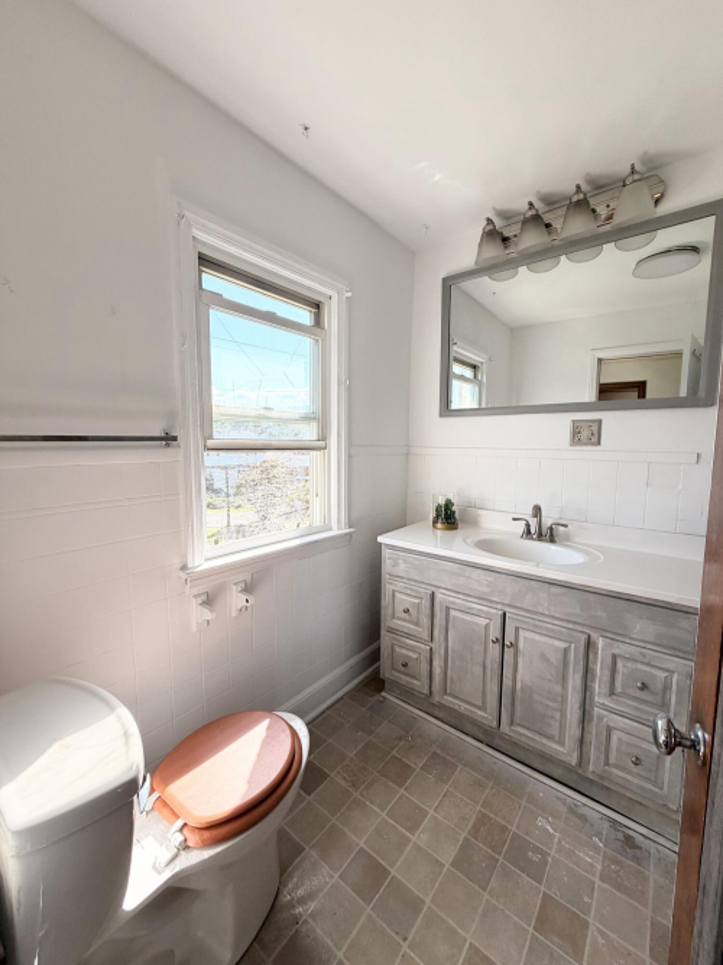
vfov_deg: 102.1
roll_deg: -1.3
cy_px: 482
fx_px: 390
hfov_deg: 85.7
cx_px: 362
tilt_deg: -4.5
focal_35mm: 14
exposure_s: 1/139
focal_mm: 2.22
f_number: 2.2
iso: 50
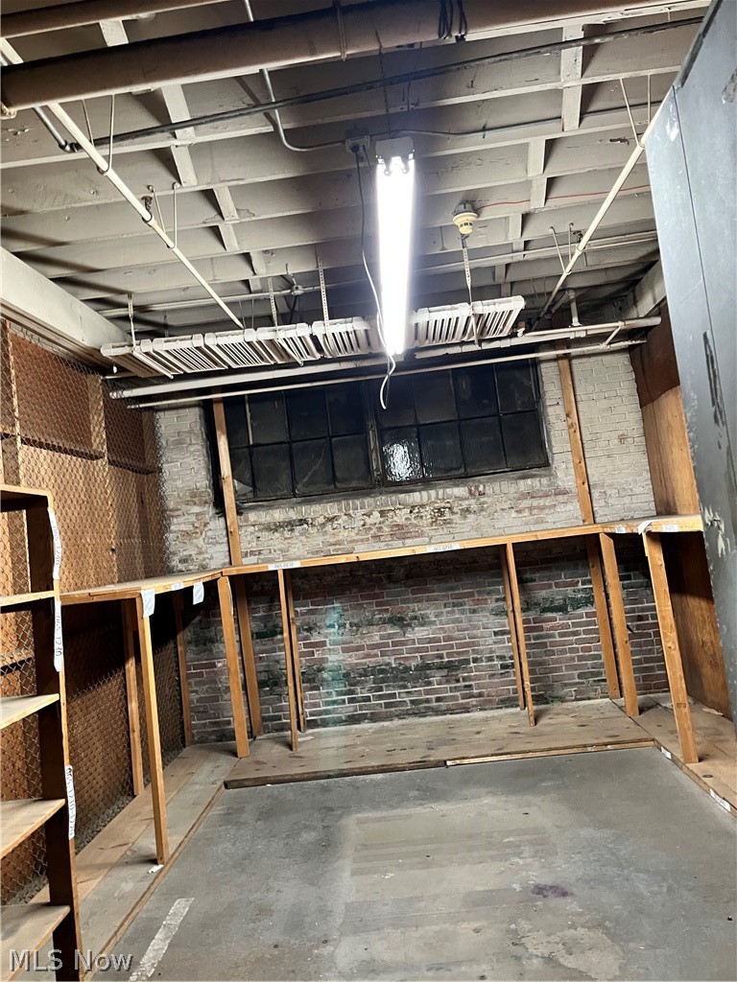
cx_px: 368
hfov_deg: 53.1
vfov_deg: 67.3
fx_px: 738
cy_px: 491
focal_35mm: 26
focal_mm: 5.1
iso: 500
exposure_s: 1/30
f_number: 1.6
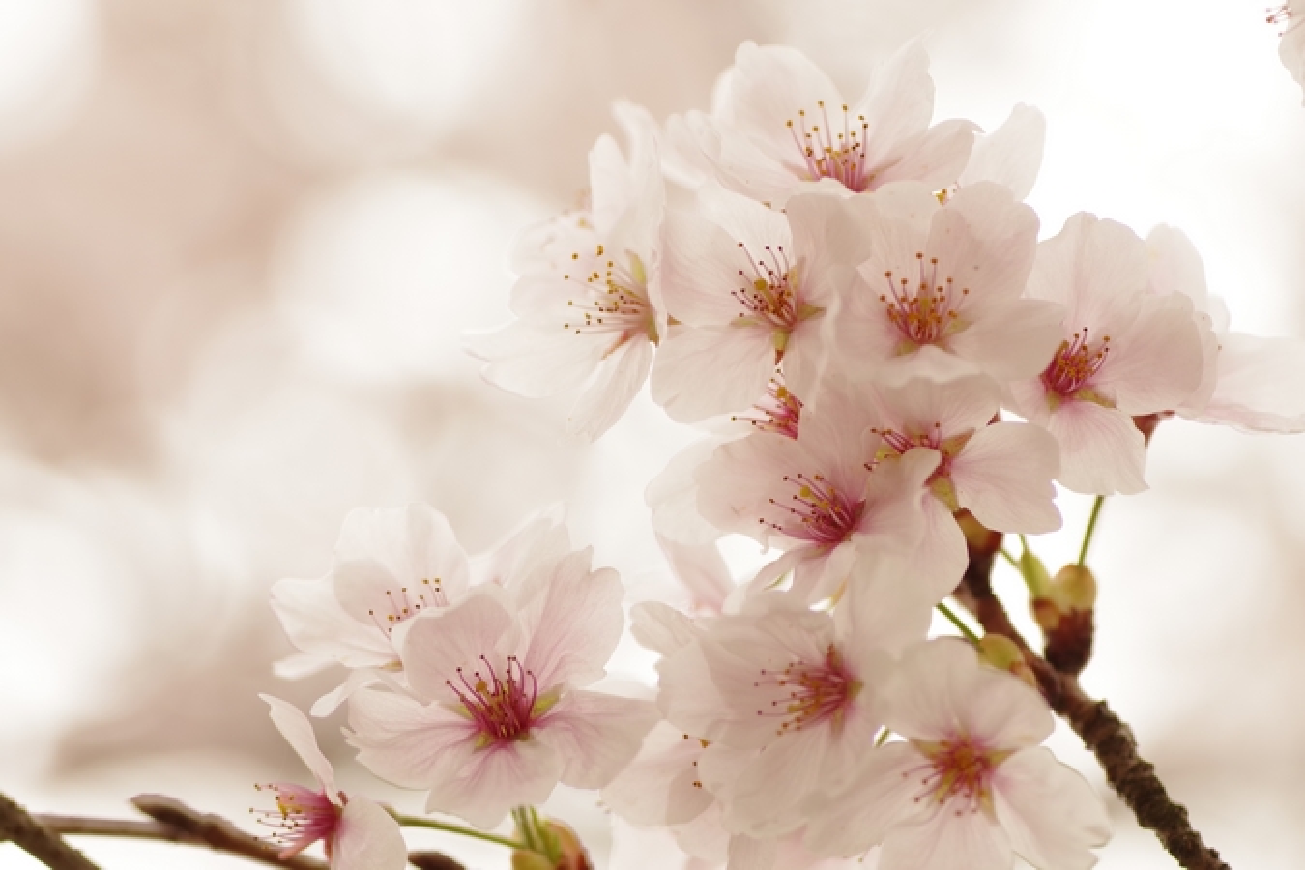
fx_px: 5437
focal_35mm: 150
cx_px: 652
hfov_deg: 13.7
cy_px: 435
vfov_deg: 9.1
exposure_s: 1/160
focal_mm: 100
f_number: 3.5
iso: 200
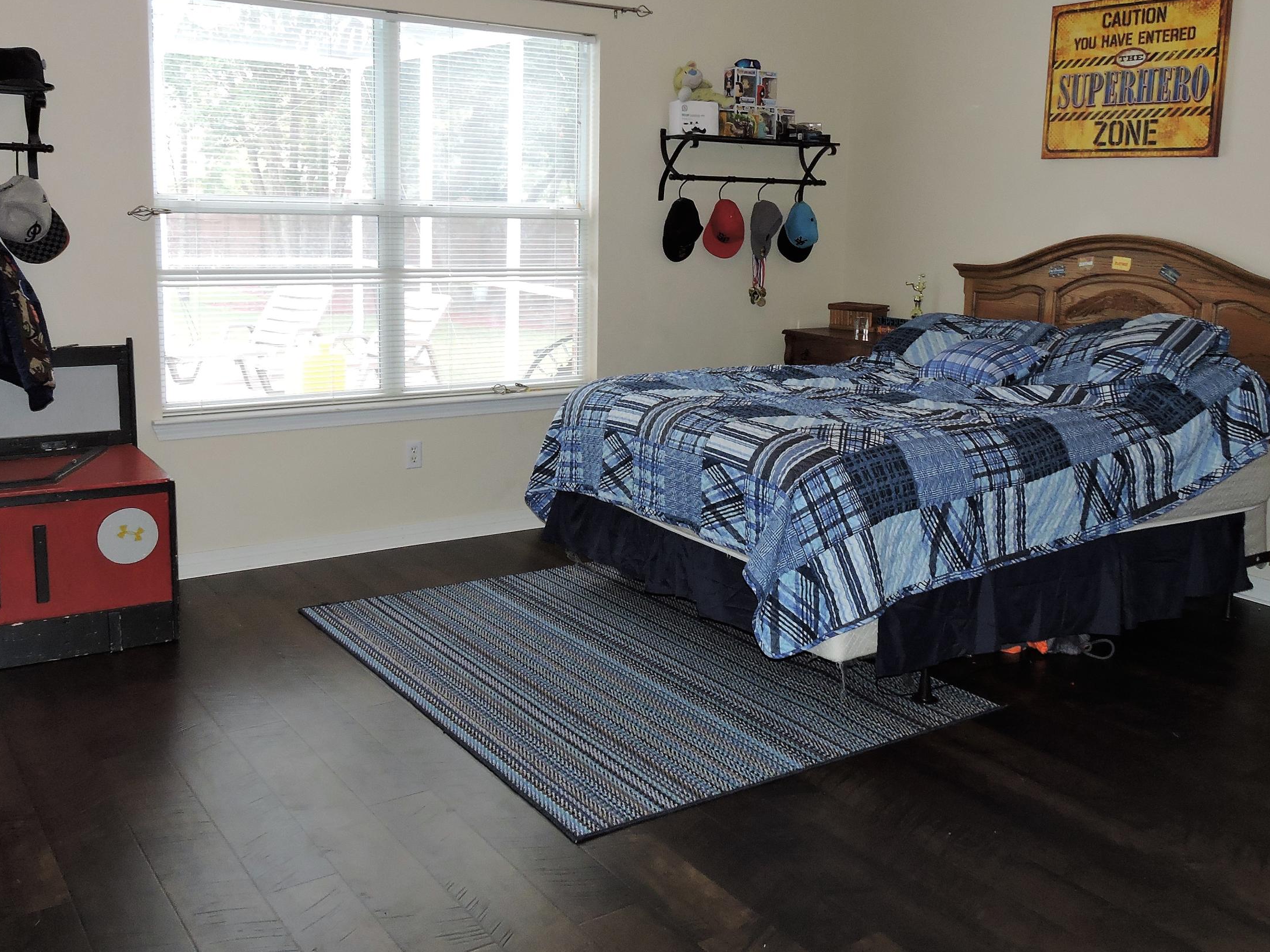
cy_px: 379
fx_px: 1211
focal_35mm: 33
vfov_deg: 42.7
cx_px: 665
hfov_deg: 55.3
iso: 200
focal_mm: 4.3
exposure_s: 1/30
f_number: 3.3
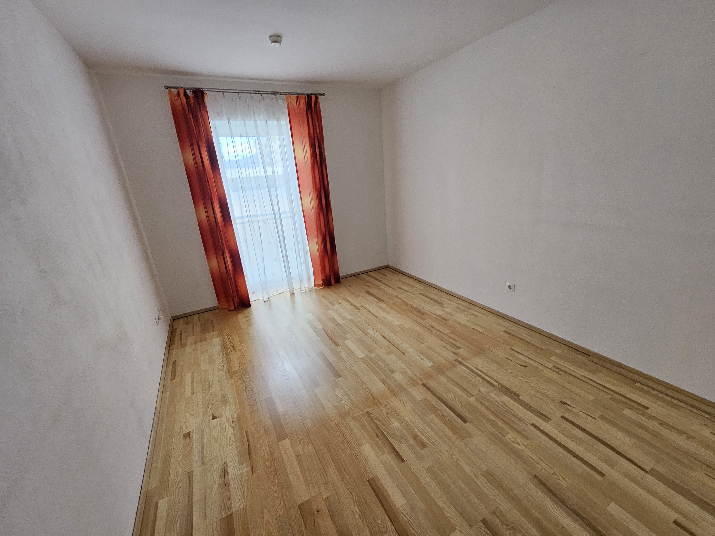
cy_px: 268
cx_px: 358
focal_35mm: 13
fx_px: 269
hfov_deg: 106.2
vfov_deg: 89.9
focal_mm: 2.2
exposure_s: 1/50
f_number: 2.2
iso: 250
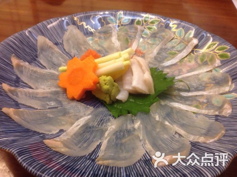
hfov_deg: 55.4
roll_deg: +0.0
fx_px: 226
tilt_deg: -40.4
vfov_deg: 42.9
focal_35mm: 33
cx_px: 118
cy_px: 88
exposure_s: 1/20
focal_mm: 4.12
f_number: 2.4
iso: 160
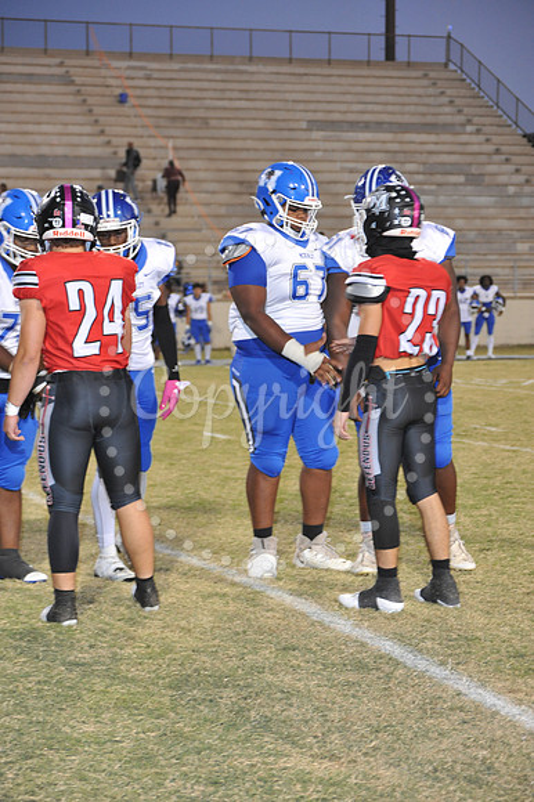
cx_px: 267
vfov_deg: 22.6
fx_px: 2005
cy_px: 401
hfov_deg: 15.2
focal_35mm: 90
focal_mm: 90
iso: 2000
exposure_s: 1/60
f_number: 5.6
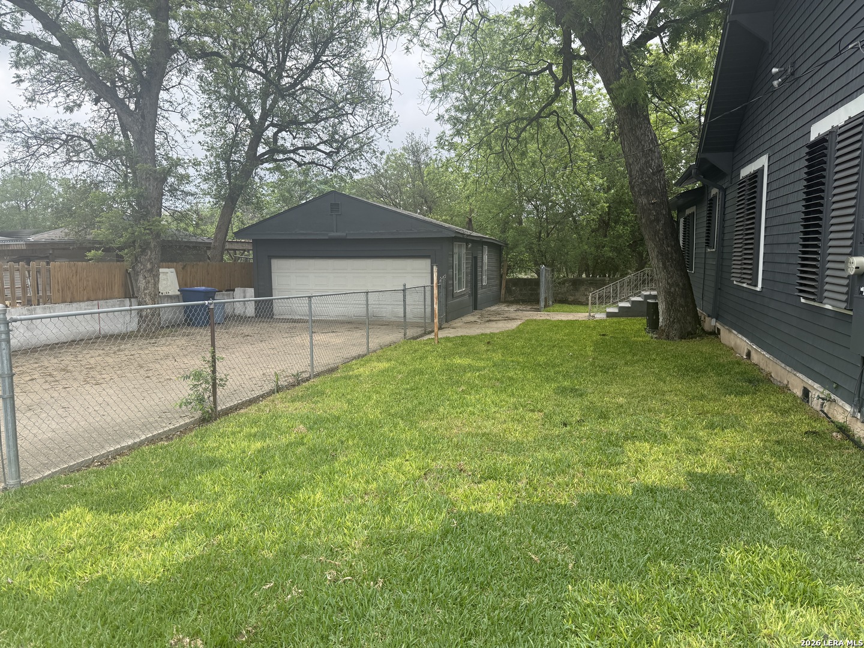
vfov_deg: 56.8
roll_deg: +0.9
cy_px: 324
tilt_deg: -6.0
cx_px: 432
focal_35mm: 24
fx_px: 599
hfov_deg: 71.6
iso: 100
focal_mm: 6.76
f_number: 1.78
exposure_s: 1/1314
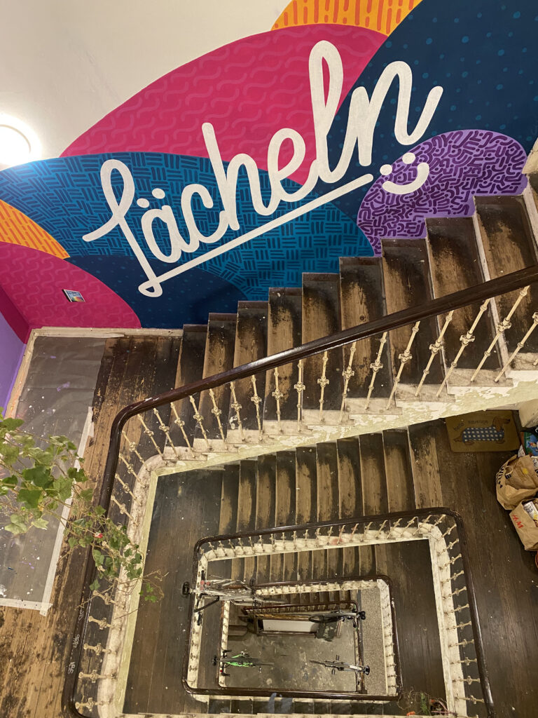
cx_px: 269
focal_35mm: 26
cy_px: 359
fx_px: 539
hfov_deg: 53.1
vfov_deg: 67.3
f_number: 1.8
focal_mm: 4.2
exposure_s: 1/50
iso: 400
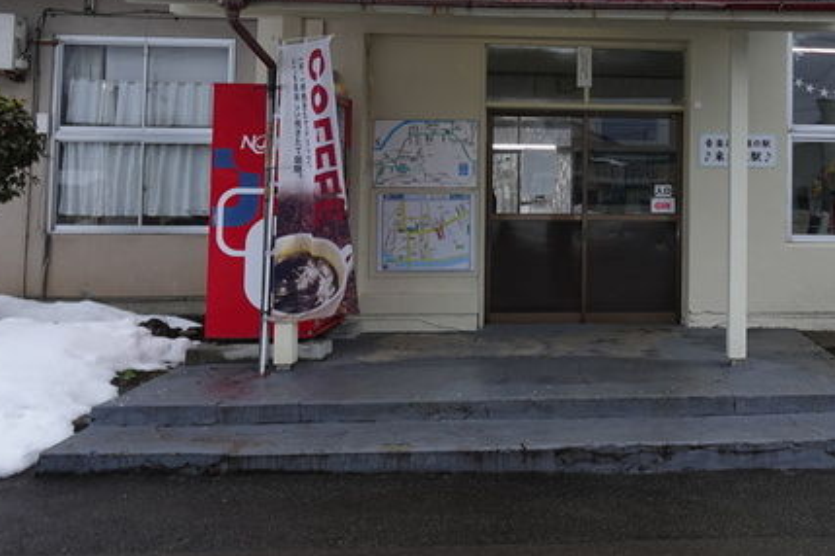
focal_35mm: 38
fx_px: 881
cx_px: 671
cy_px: 156
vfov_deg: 34.5
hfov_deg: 47.8
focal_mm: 7.6
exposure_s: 1/400
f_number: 2
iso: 125
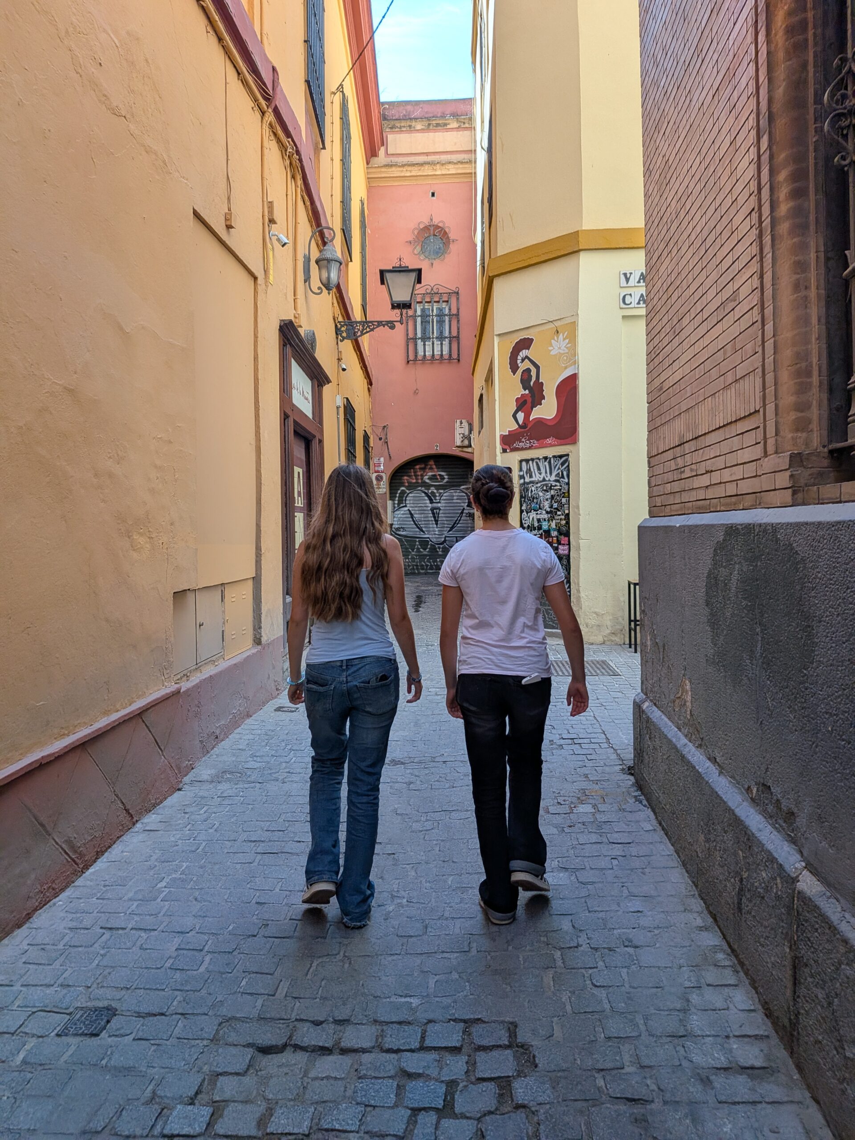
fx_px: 790
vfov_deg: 71.6
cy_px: 570
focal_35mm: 24
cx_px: 428
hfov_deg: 56.8
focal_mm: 4.53
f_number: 1.7
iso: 27
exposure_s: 1/280
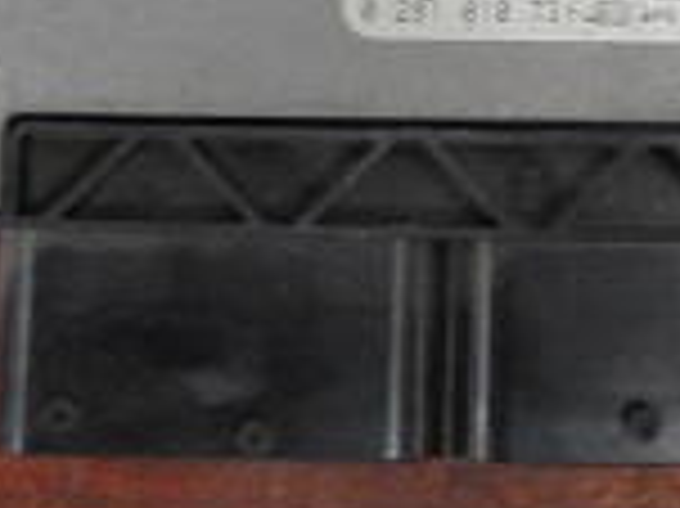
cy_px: -285
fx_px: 1747
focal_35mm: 89
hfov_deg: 21.9
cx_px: 477
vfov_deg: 15.2
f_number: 3.5
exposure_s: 1/30
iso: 250
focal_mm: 4.6
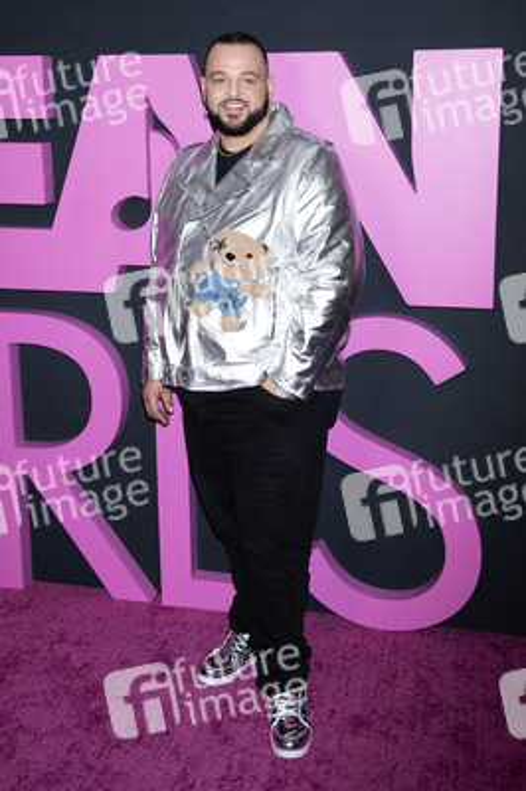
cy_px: 396
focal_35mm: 38
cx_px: 263
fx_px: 834
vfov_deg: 50.7
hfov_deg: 35.0
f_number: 5.6
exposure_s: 1/200
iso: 400
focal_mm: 38
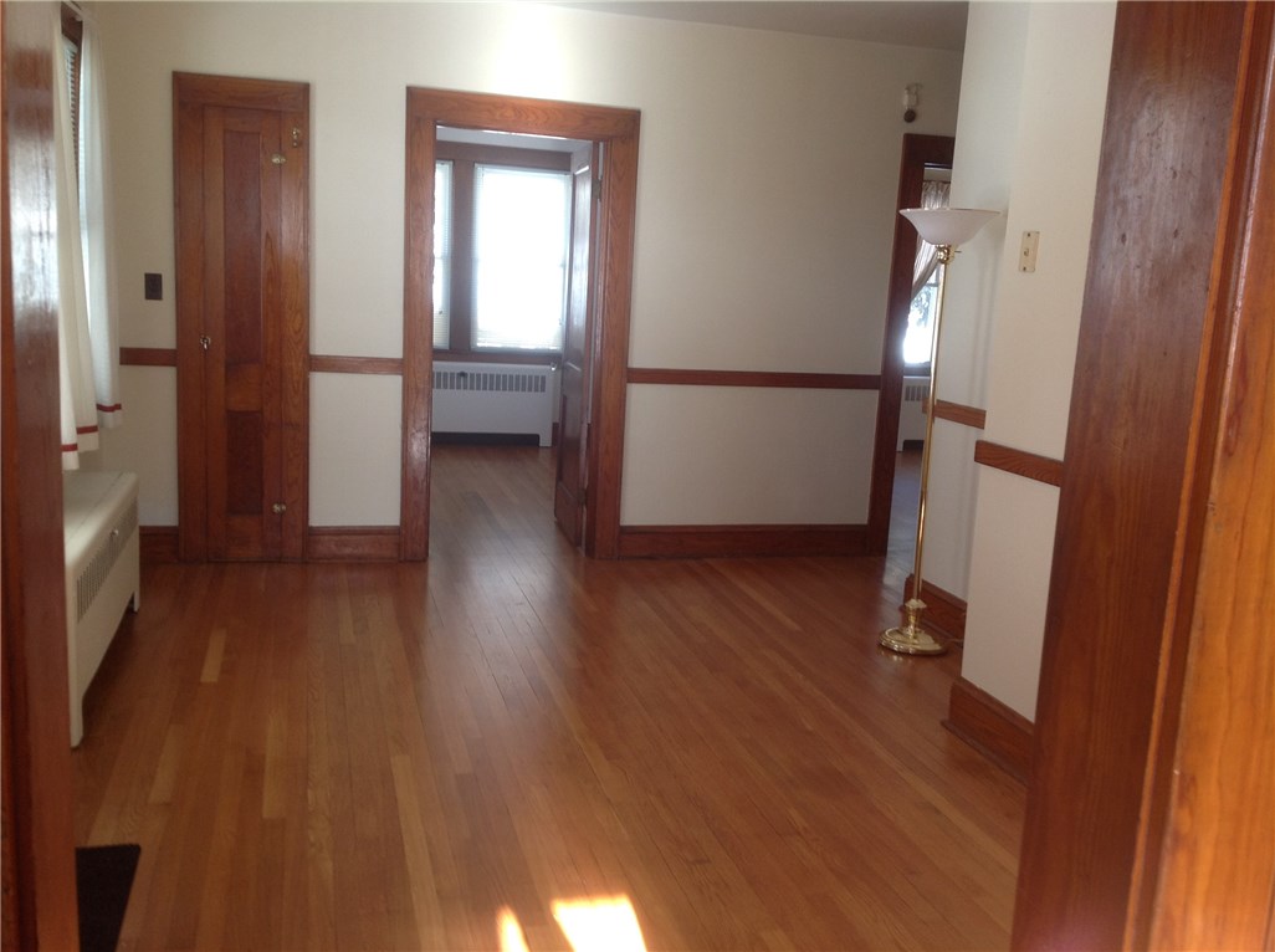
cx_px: 638
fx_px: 1287
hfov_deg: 52.7
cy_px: 476
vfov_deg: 40.6
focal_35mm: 35
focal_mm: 4.28
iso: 50
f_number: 2.4
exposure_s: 1/17
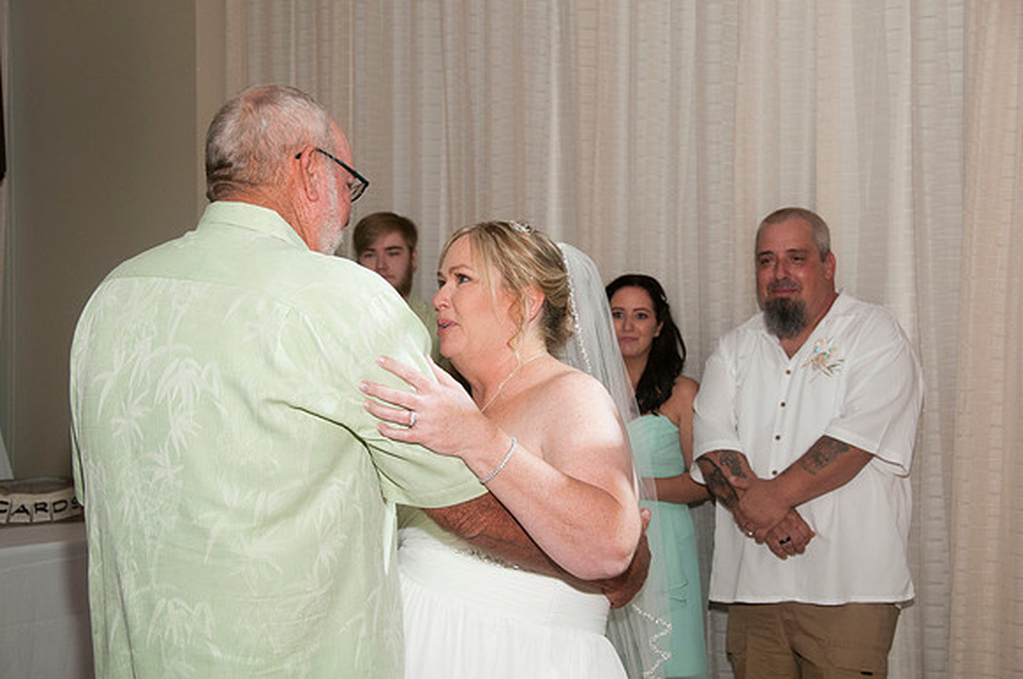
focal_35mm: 60
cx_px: 512
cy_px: 340
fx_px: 1703
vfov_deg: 22.6
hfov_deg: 33.4
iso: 400
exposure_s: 1/250
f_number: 5.6
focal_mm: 40
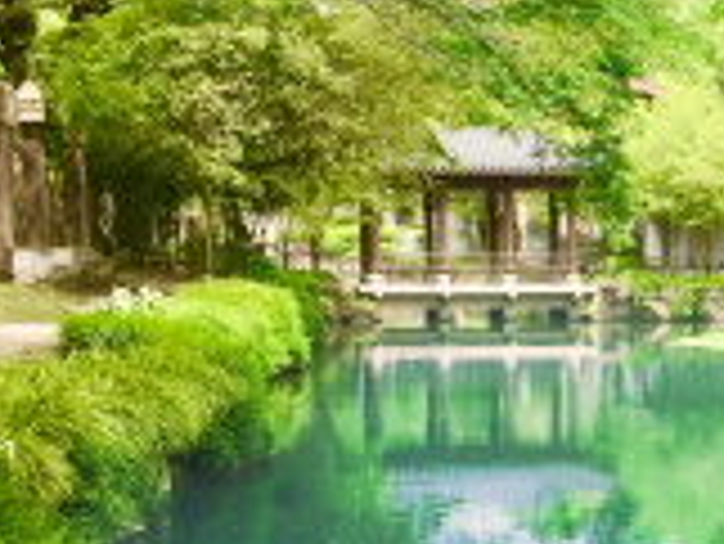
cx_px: 787
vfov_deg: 16.3
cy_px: 470
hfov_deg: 20.8
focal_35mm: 90
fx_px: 1884
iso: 32
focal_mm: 4.15
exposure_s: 1/682
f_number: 2.2
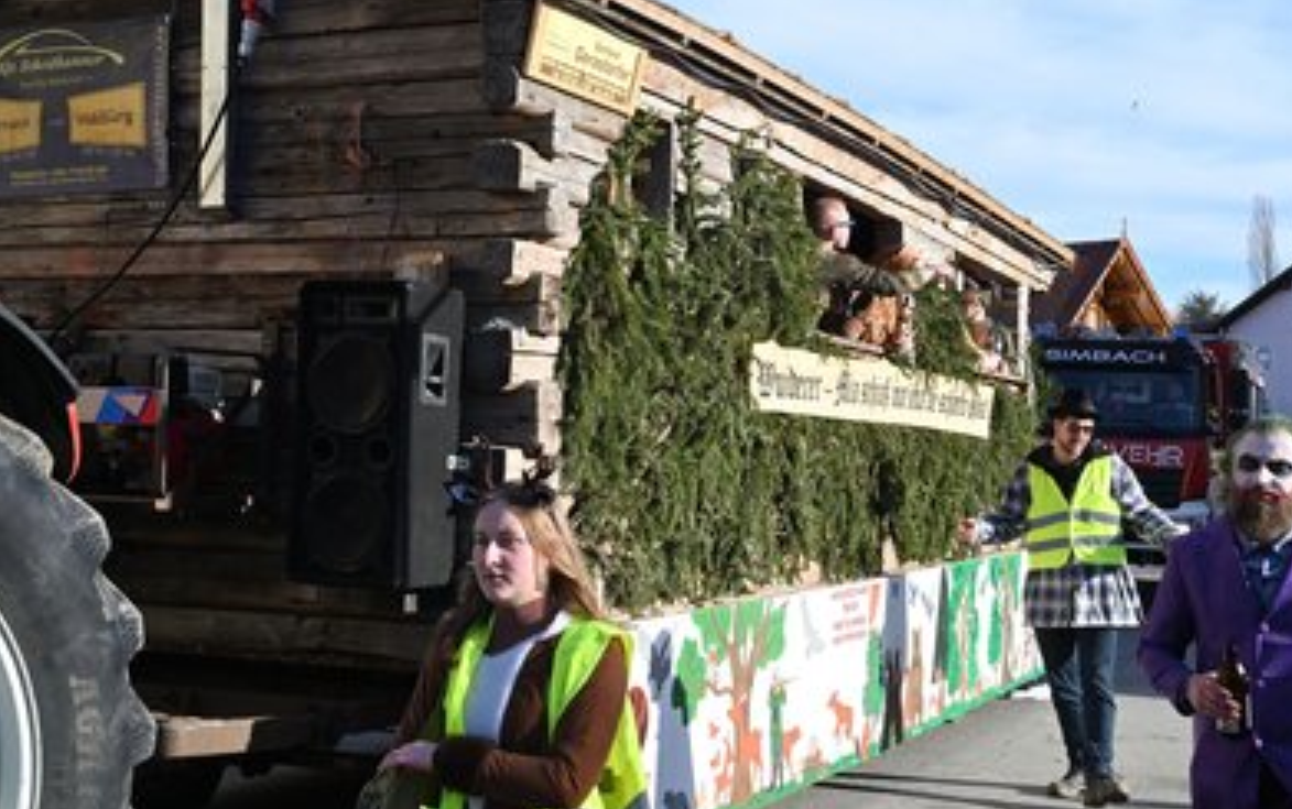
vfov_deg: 25.4
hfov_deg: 39.5
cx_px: 651
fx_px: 1797
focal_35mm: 51
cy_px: 413
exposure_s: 1/640
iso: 1000
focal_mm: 49
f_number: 13
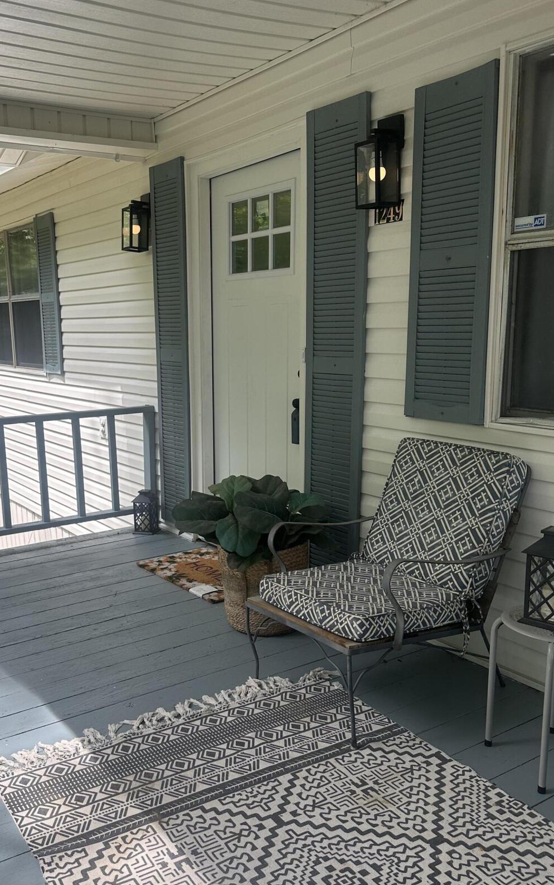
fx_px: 773
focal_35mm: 32
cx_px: 209
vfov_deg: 59.6
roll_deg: -0.8
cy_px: 459
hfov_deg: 39.2
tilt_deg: -10.2
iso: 80
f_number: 1.78
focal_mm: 6.86
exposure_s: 1/773
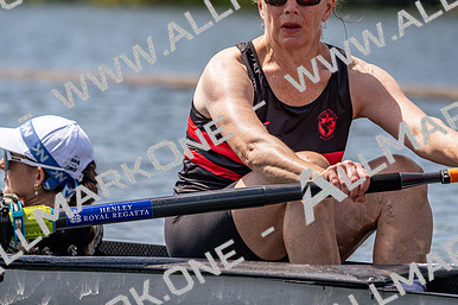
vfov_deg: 3.1
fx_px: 5697
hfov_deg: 4.6
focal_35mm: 448
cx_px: 198
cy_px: 112
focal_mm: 298
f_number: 5.6
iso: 250
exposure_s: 1/2000
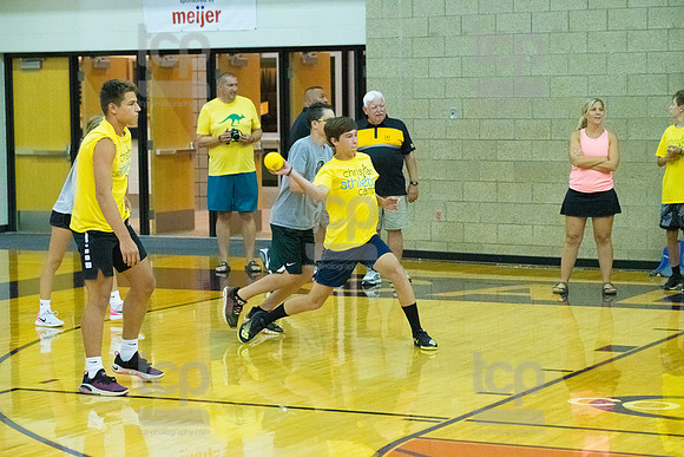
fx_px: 1938
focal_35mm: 102
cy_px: 228
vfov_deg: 13.4
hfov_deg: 20.0
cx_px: 342
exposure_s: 1/800
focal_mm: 102
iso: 10000
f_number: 4.5
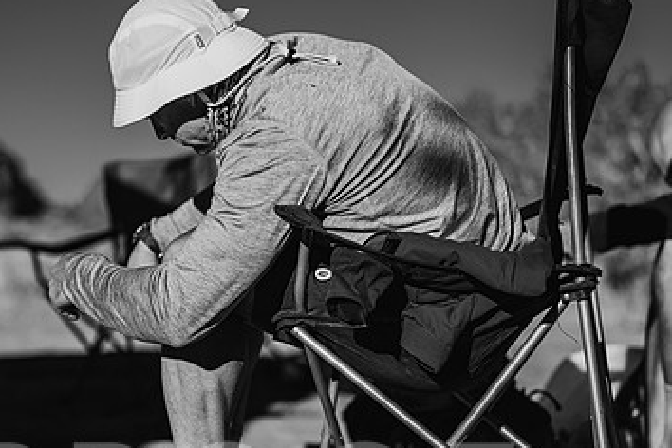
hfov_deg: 24.7
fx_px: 1531
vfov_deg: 16.6
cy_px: 280
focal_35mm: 82
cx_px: 243
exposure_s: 1/8000
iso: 100
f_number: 1.8
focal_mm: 50
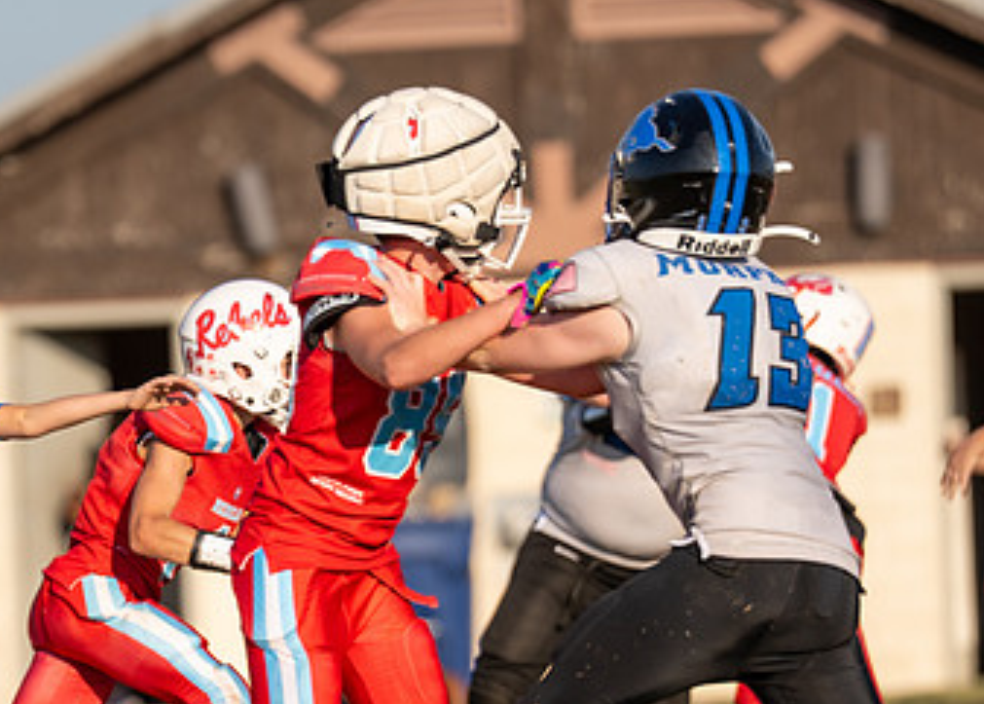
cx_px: 125
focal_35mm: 472
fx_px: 13196
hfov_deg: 4.3
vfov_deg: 3.1
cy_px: 458
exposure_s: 1/2500
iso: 125
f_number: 3.2
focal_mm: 200
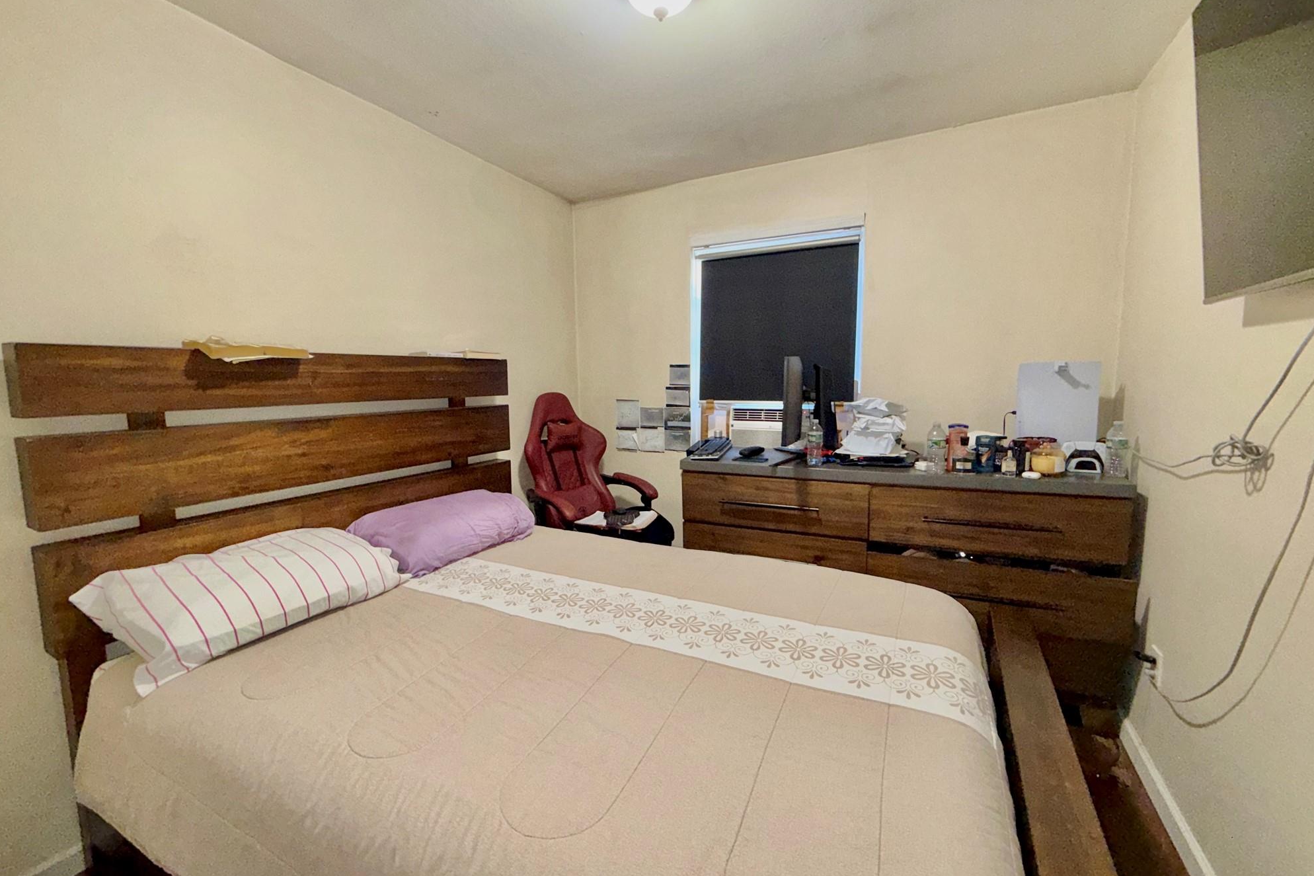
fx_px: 547
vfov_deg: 77.3
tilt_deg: -6.4
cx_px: 641
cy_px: 438
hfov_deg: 100.4
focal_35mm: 15
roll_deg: +0.7
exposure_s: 1/60
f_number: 2.2
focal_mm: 2.22
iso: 125
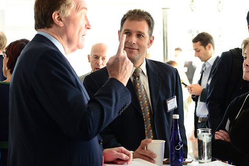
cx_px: 139
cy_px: 71
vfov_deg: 16.3
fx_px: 581
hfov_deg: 24.2
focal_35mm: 84
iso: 1600
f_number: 4
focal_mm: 70
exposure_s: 1/500
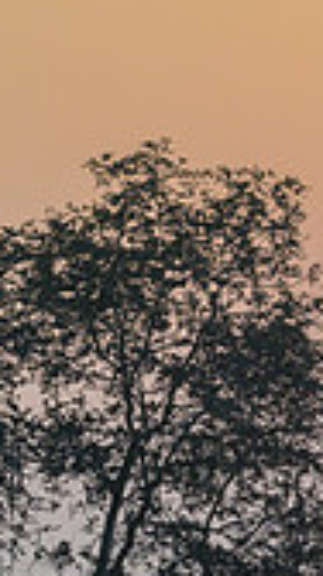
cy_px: 469
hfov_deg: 1.8
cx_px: 230
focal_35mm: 669
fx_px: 10227
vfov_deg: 3.2
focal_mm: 180
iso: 800
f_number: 8
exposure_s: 1/500
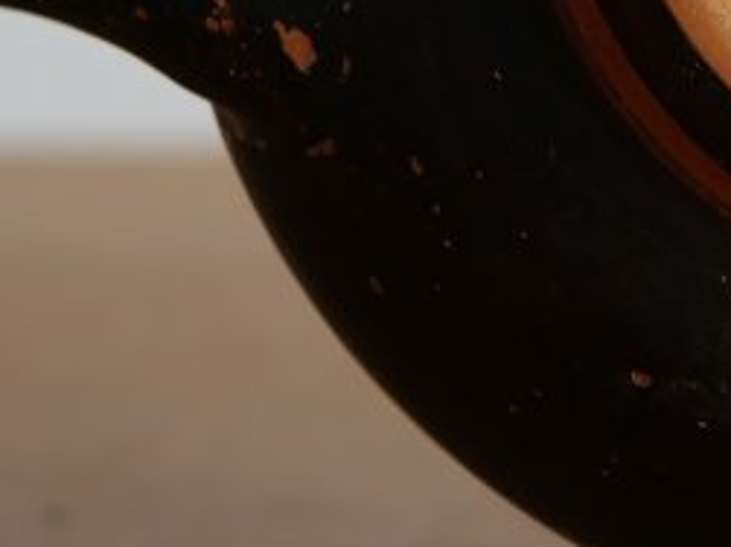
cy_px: -160
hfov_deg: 6.8
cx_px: 1092
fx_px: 6058
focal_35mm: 287
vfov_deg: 5.1
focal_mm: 30
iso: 250
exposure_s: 1/60
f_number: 2.8
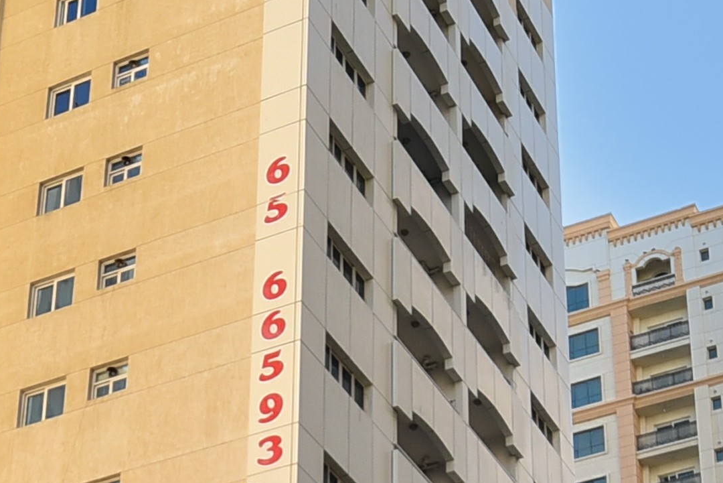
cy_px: 529
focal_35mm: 78
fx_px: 1567
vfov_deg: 17.0
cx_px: 67
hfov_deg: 25.2
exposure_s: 1/1000
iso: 160
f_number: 2.8
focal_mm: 14
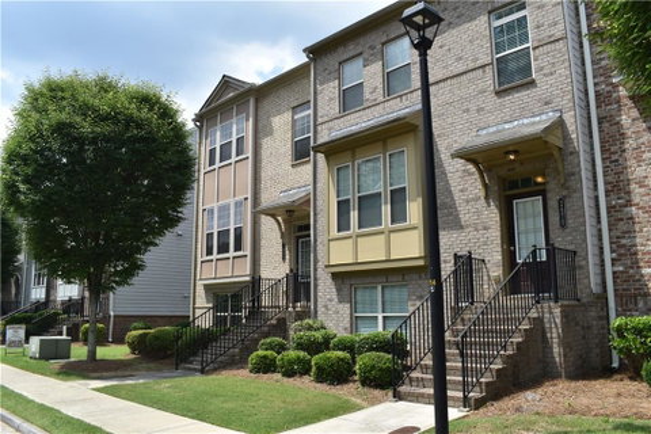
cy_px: 217
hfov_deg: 61.9
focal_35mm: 30
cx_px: 326
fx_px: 542
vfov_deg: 43.6
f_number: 9
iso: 200
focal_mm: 20
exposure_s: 1/320
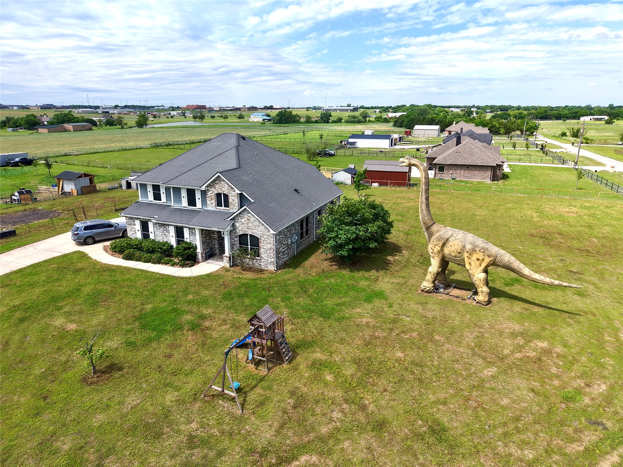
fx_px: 432
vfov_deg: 56.8
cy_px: 234
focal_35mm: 24
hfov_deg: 71.6
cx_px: 312
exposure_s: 1/8000
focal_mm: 8.67
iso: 110
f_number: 1.8
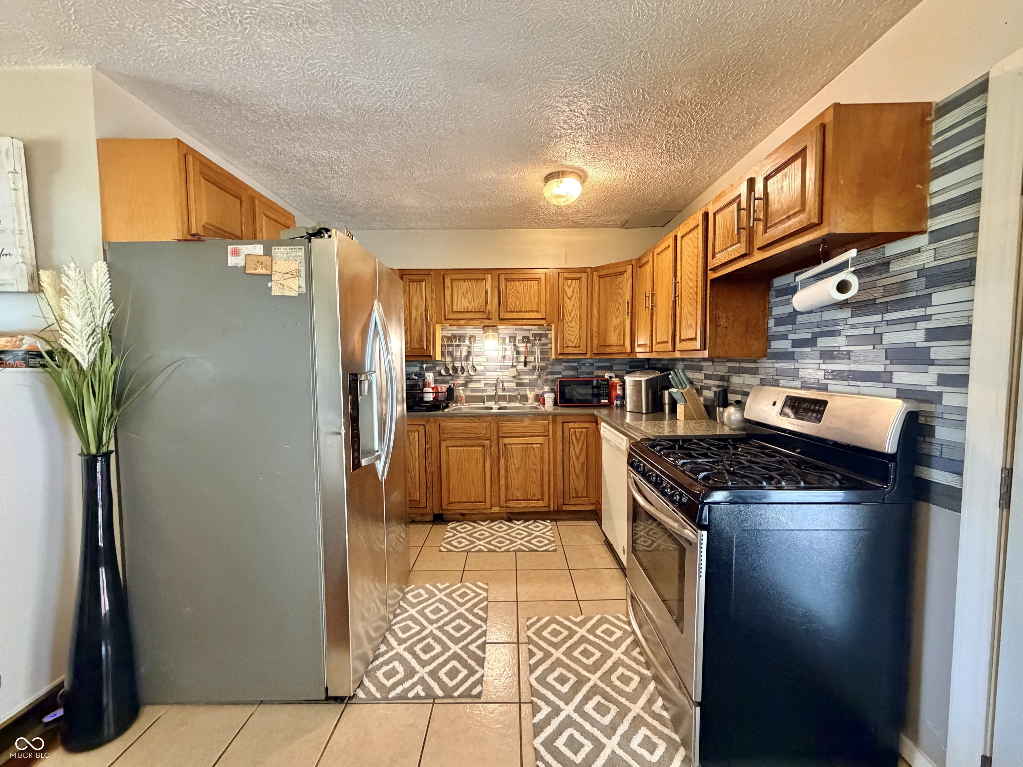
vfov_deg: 85.7
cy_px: 384
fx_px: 414
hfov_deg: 102.1
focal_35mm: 14
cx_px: 512
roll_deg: +0.5
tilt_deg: -3.4
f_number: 2.2
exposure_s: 1/60
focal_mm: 2.22
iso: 640
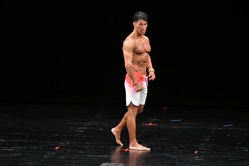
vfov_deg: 5.1
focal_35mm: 270
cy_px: 83
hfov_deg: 7.6
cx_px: 124
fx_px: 1867
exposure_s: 1/400
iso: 3200
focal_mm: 180
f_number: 5.6
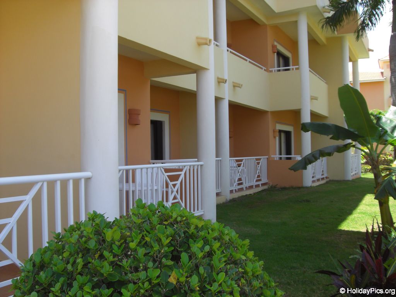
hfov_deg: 49.0
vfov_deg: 37.7
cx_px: 198
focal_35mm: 38
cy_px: 148
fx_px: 435
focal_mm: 6.2
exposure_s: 1/320
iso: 64
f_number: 2.7
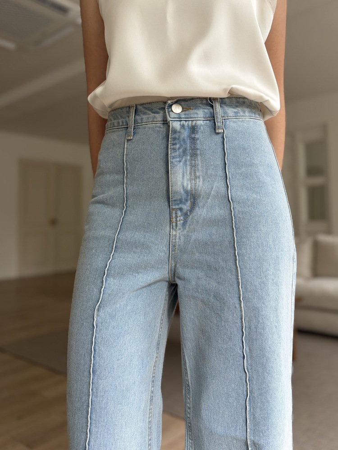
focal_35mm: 26
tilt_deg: +4.3
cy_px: 225
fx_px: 338
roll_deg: +0.7
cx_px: 169
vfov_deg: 67.3
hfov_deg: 53.1
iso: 100
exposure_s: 1/122
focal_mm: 5.96
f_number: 1.6
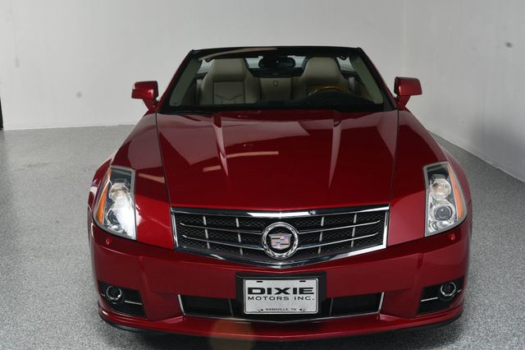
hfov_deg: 41.1
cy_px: 175
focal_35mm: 48
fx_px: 700
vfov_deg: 28.0
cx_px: 262
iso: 100
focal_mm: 32
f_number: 13
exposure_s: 1/160
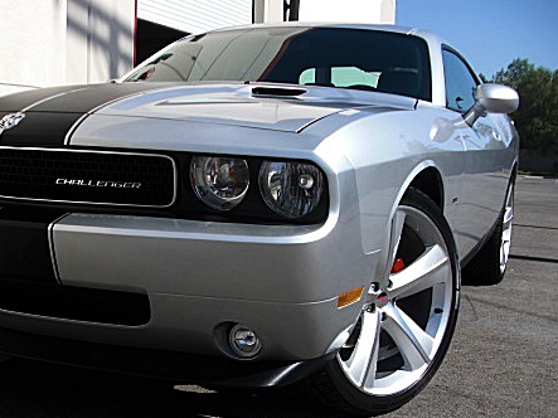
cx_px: 179
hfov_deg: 36.4
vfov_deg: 27.8
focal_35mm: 52
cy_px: 282
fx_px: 838
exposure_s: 1/1000
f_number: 2.8
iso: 50
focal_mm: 6.3
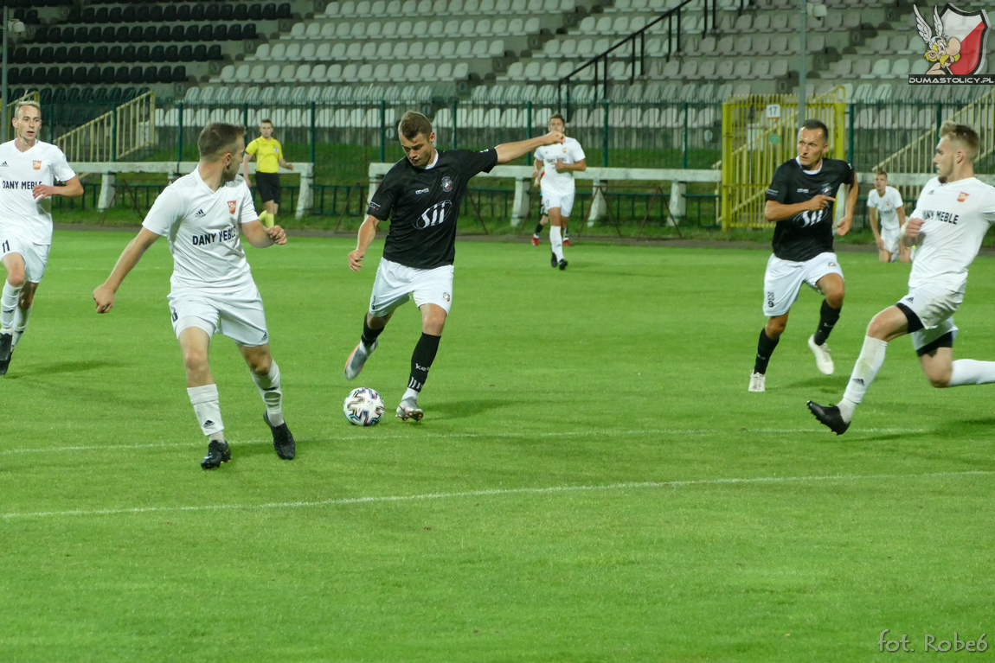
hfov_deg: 9.3
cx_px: 498
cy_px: 332
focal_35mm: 221
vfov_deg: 6.2
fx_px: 6109
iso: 2500
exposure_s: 1/500
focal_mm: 80.51
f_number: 4
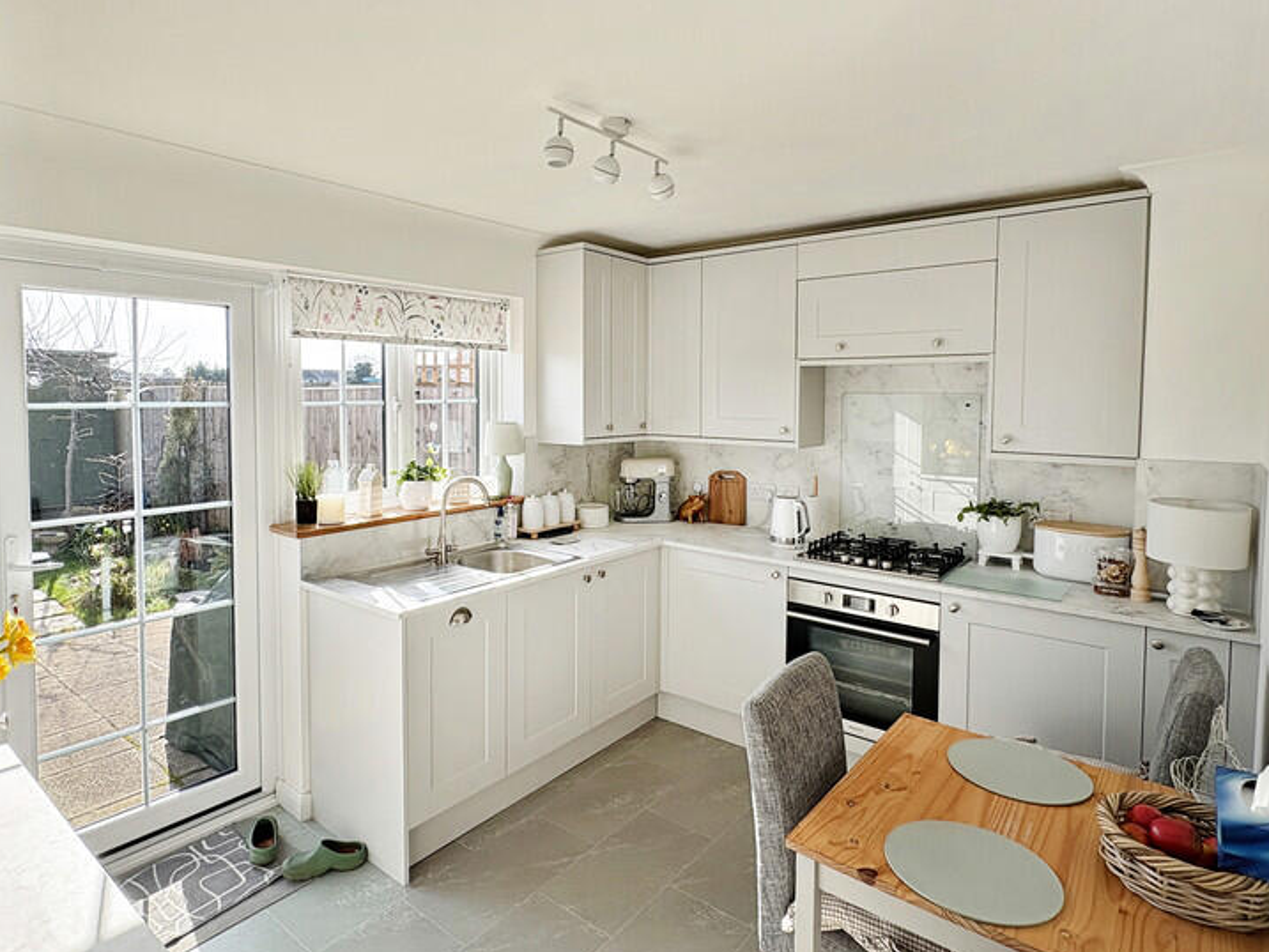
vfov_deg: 65.8
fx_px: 733
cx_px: 581
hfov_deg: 81.6
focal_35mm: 20
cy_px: 425
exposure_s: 1/338
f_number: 2.2
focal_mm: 2.22
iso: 64
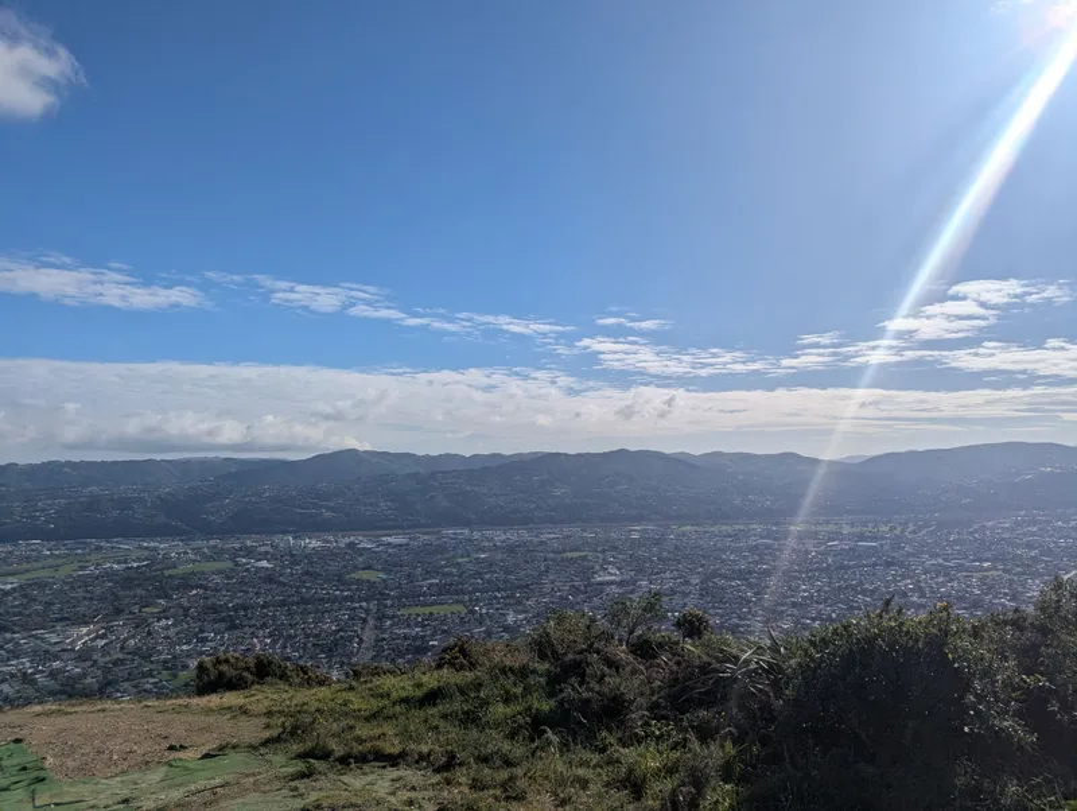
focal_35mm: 24
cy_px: 406
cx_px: 538
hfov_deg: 71.5
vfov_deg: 56.9
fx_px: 748
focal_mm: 6.81
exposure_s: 1/9434
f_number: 1.85
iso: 50
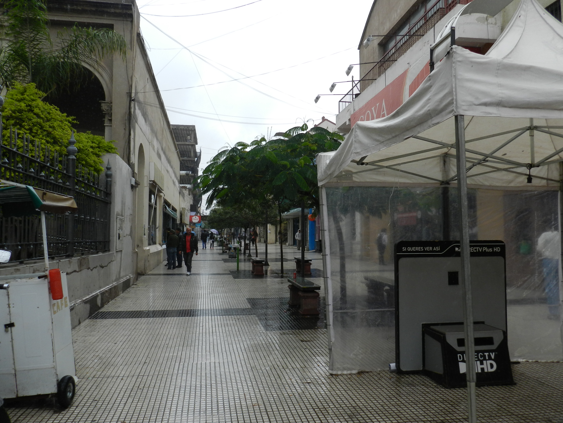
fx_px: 455
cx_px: 282
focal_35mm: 28
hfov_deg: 63.4
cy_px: 212
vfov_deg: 49.7
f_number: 3.6
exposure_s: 1/800
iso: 160
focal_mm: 5
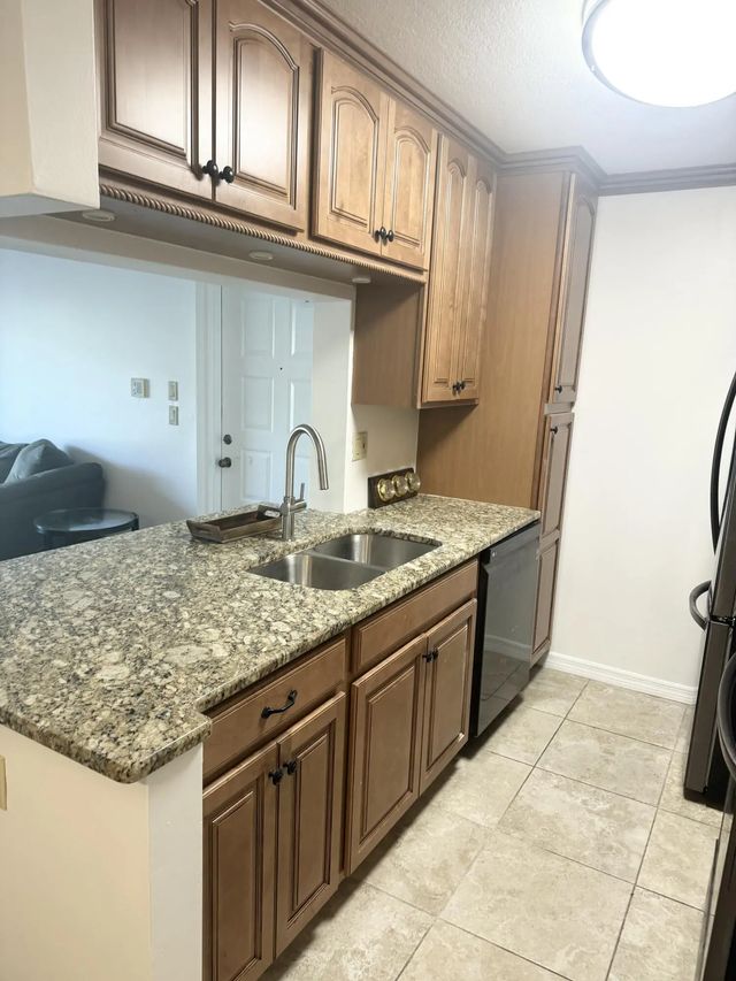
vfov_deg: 71.6
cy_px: 490
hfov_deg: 56.8
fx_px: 680
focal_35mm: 24
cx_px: 368
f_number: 1.78
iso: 160
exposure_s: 1/60
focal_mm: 6.76
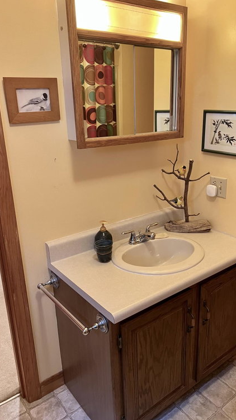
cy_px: 211
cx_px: 132
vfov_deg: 66.1
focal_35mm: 29
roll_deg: +2.5
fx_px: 323
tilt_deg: -17.9
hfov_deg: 40.1
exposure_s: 1/60
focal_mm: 5.7
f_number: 1.5
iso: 200
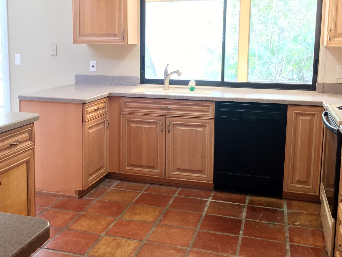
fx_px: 415
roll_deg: -1.2
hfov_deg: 44.6
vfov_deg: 34.2
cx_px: 138
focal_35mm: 42
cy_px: 97
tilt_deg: -8.8
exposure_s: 1/30
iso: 125
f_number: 2.2
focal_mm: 4.15
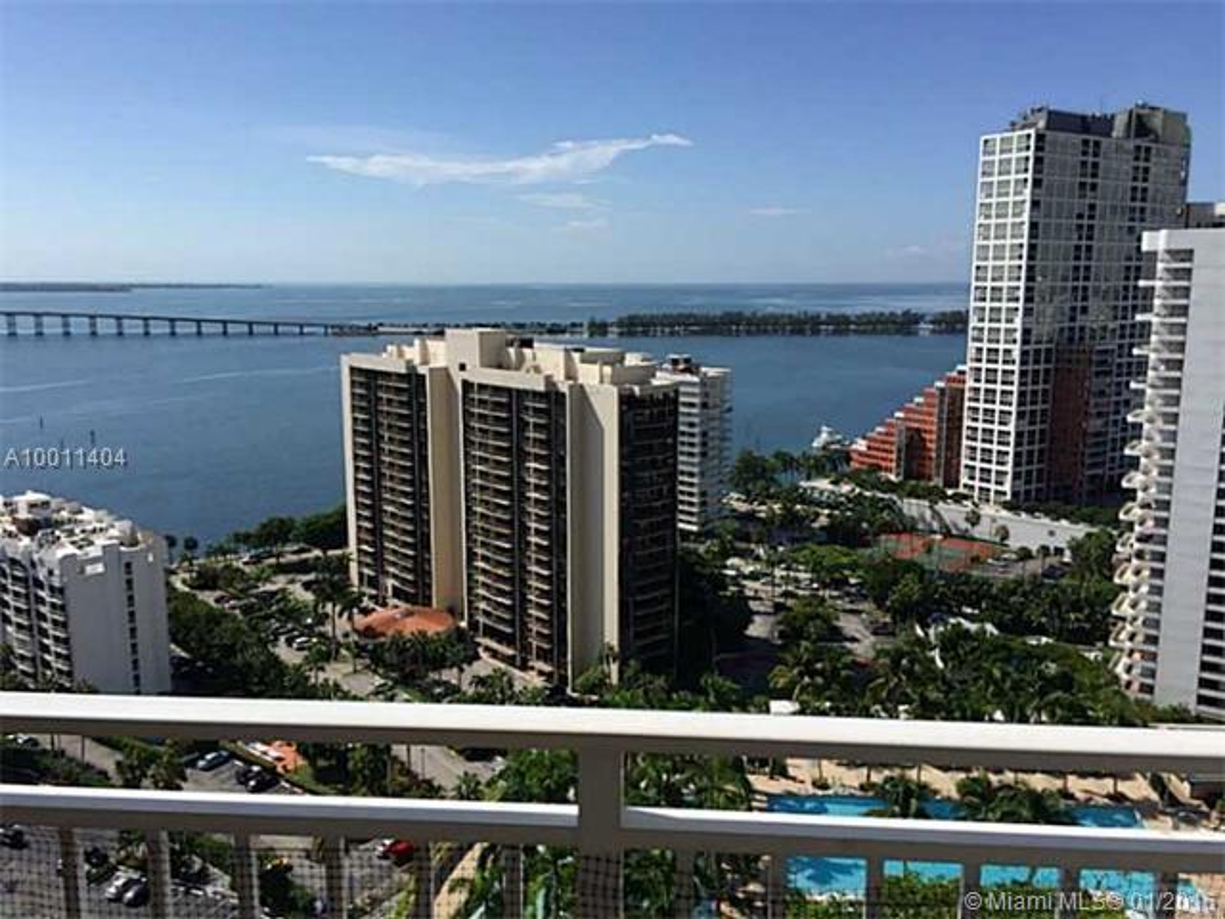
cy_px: 460
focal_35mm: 29
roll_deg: -1.1
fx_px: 1026
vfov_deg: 48.2
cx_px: 612
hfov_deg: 61.7
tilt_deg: -9.6
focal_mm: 4.15
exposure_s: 1/2639
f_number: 2.2
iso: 32
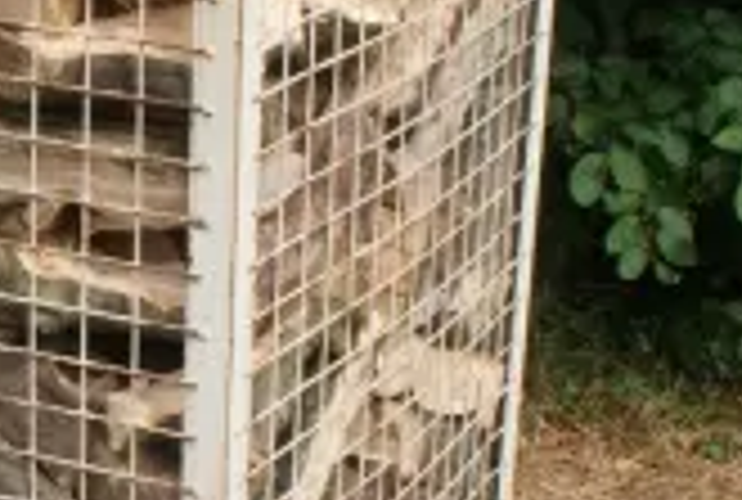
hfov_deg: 15.1
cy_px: 297
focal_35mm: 130
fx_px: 2687
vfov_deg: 10.6
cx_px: -169
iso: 200
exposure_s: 1/25
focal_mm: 24
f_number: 25
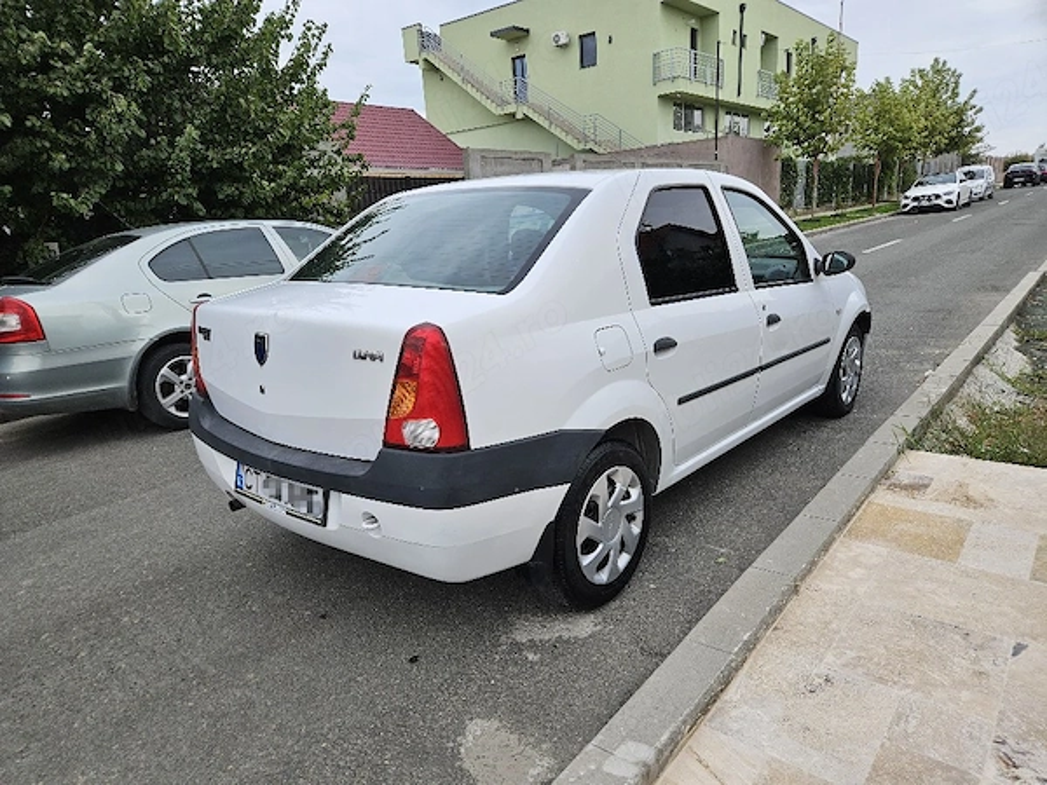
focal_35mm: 23
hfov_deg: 73.9
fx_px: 696
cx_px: 524
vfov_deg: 58.9
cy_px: 392
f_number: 1.8
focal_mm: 5.4
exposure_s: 1/357
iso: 25
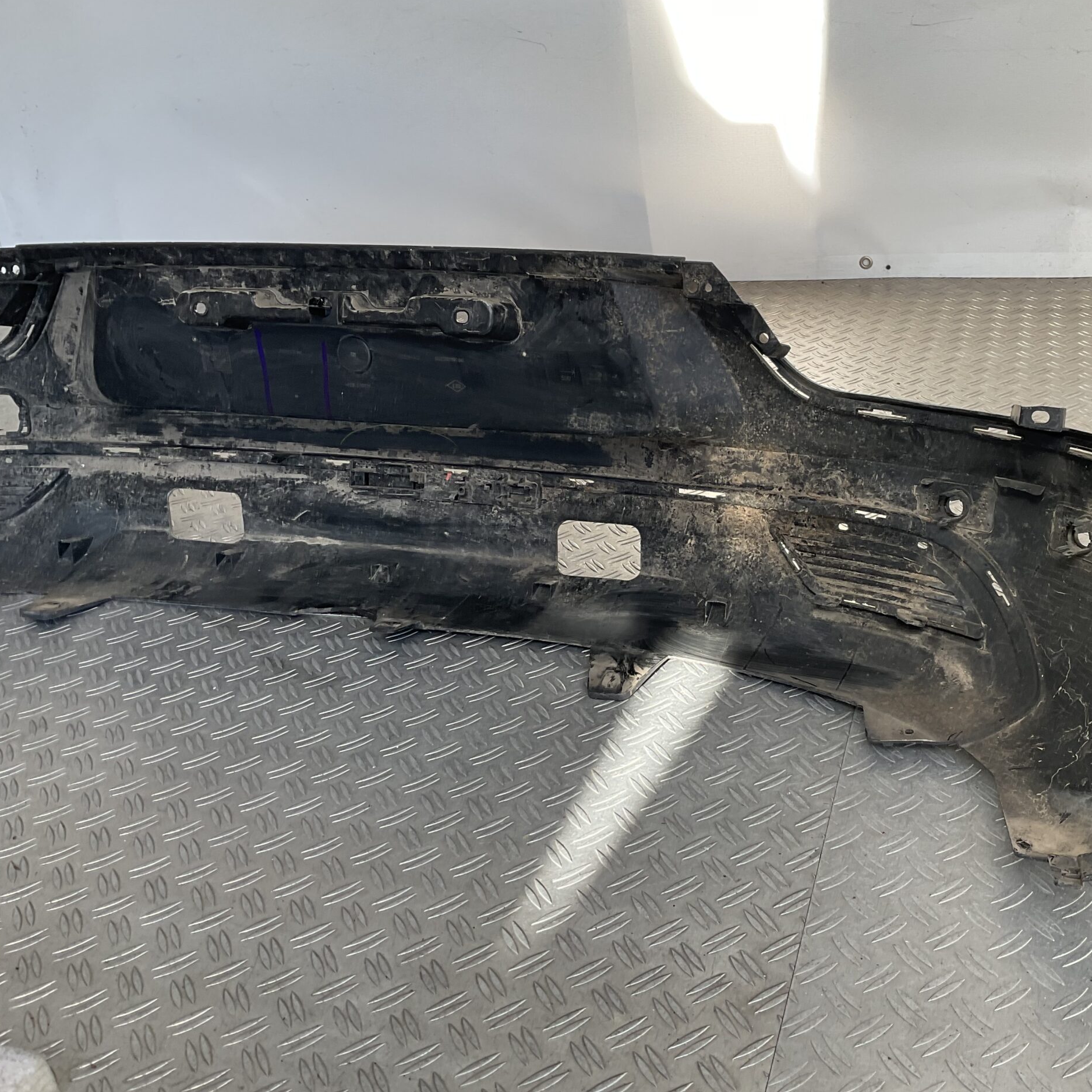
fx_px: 1249
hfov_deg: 46.5
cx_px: 723
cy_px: 543
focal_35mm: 35
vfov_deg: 47.2
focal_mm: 3
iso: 20
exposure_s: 1/120
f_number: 1.8
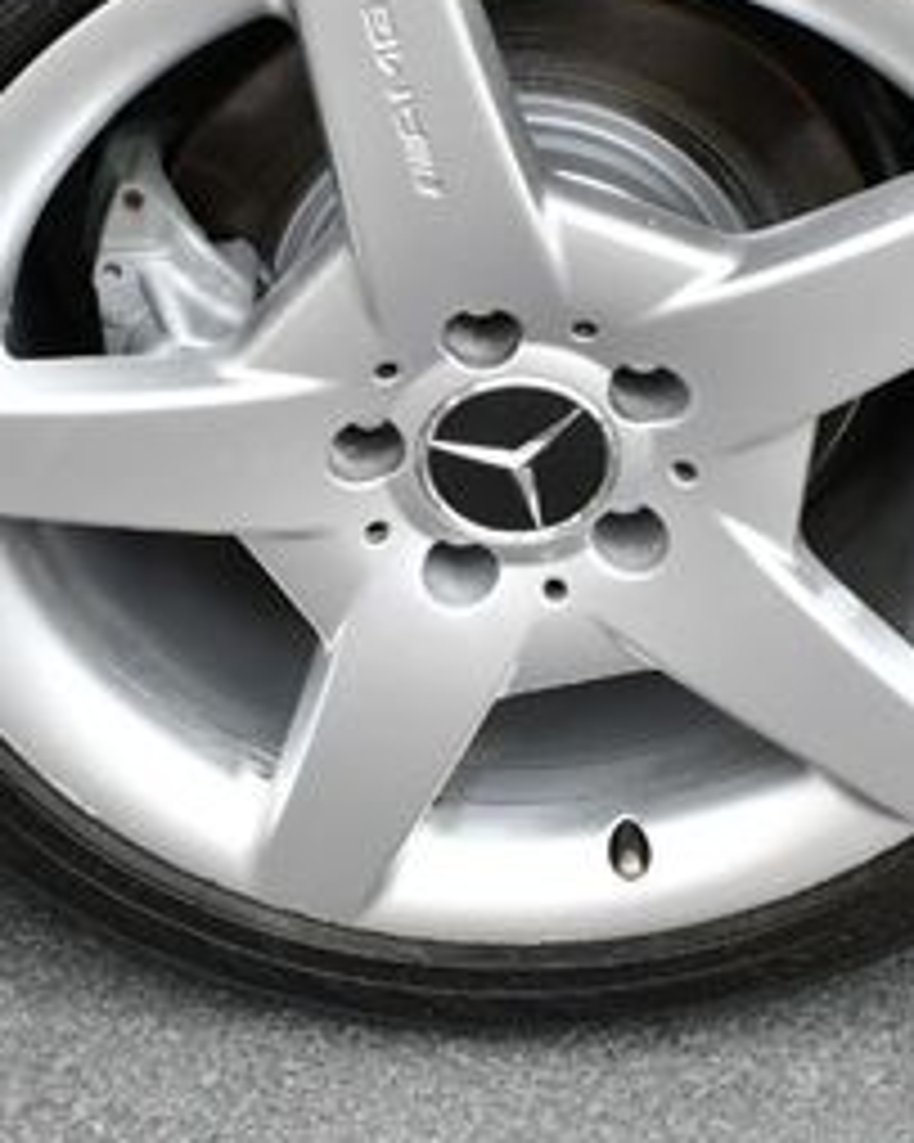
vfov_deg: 26.6
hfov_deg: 21.5
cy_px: 392
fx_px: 2402
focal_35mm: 71
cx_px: 432
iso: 400
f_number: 5.6
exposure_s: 1/250
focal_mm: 20
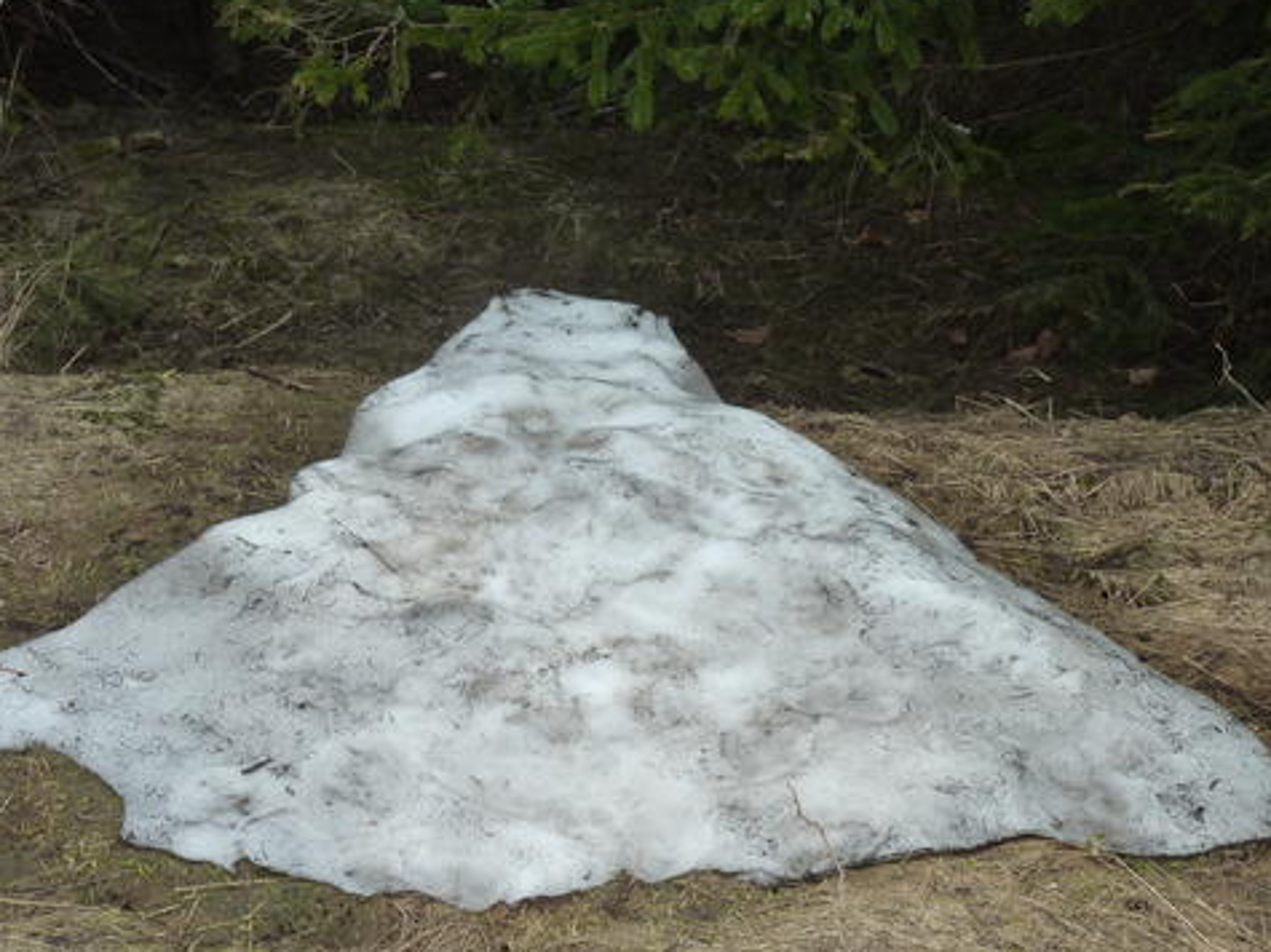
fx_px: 3561
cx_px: 506
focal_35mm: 97
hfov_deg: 20.2
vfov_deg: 15.2
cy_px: 562
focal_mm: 11.9
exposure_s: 1/400
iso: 125
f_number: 4.1
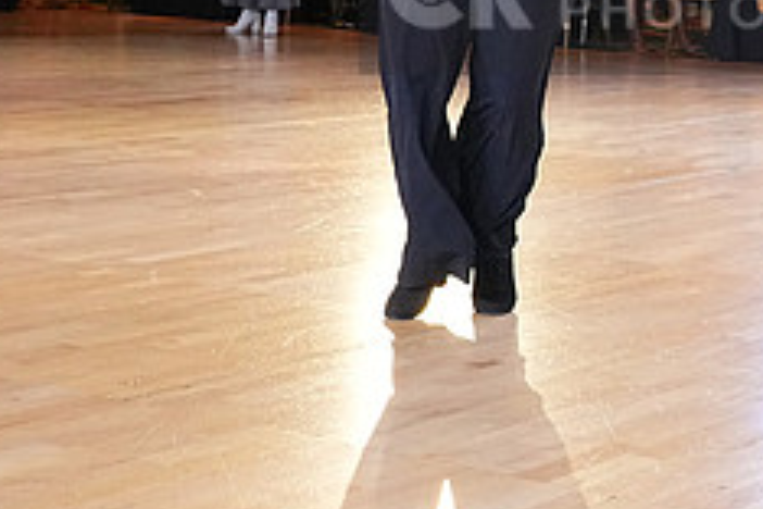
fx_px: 2204
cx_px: 714
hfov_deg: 19.2
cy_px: -11
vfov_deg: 13.0
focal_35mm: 104
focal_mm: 28
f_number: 6.3
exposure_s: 1/200
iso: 5000
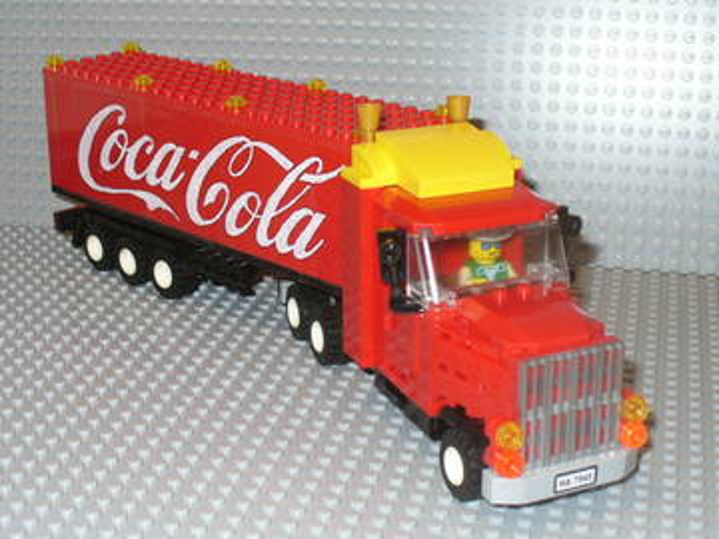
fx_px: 769
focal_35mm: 37
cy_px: 270
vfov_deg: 38.7
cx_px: 360
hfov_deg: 50.1
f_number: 2.8
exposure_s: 1/30
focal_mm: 6.1
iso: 80
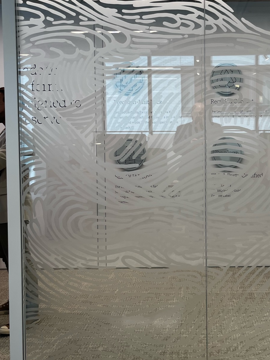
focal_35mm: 44
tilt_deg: -1.1
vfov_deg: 42.8
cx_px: 201
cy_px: 148
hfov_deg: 32.3
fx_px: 458
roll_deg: +1.3
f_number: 1.6
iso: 64
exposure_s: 1/122
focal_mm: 5.1
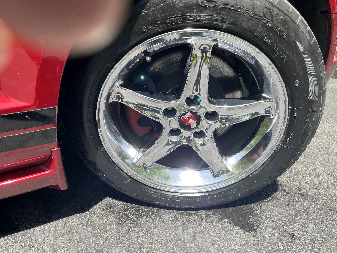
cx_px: 168
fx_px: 253
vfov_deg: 53.1
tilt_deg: -27.7
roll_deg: +0.3
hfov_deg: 67.3
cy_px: 126
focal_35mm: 26
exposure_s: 1/737
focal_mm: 5.1
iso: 50
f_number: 1.6
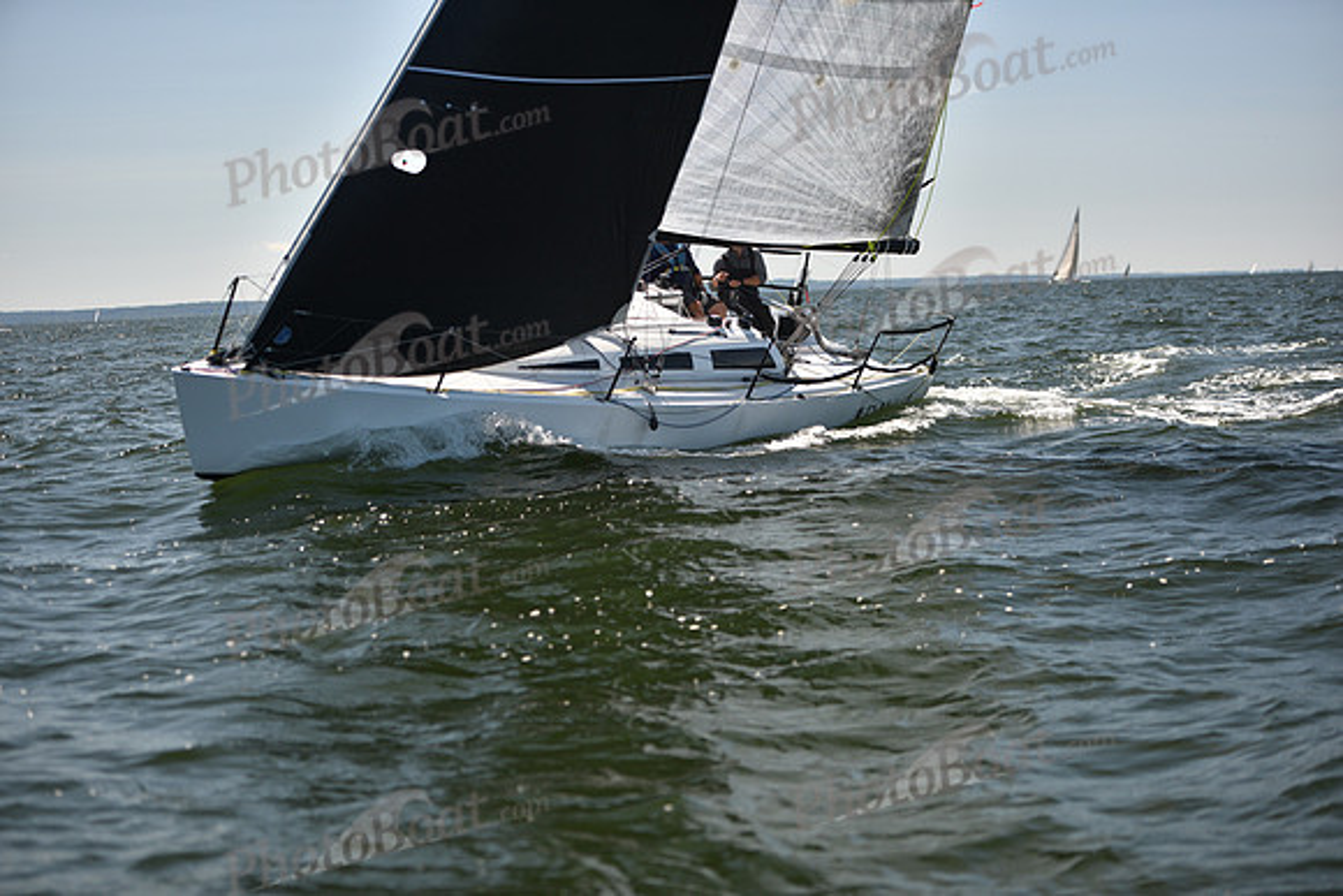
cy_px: 448
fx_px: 2612
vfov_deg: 19.5
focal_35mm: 70
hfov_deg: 28.8
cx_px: 672
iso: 250
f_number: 2.8
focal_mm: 70
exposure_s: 1/1600
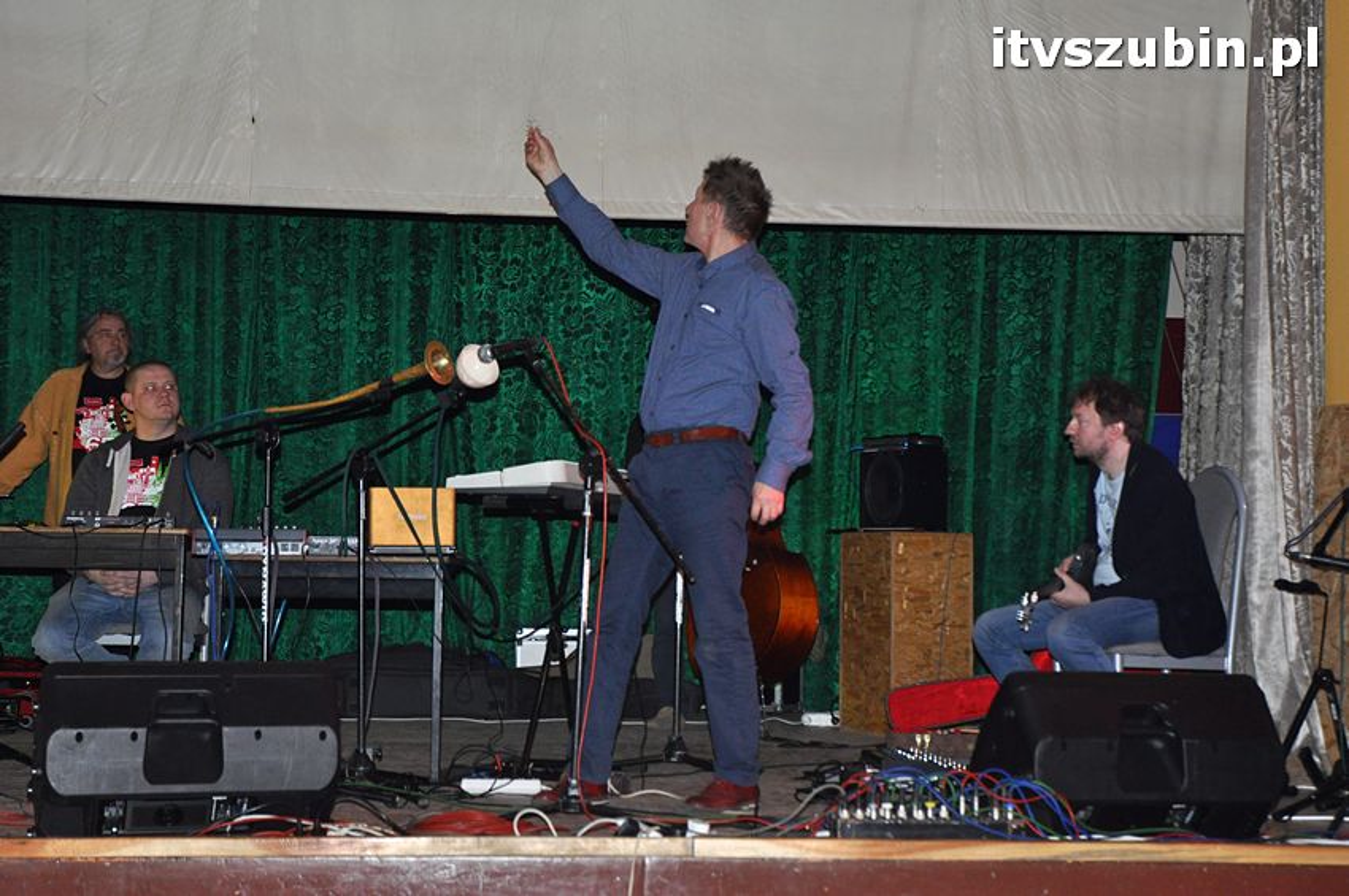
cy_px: 448
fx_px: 2134
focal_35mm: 57
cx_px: 674
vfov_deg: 23.7
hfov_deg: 35.1
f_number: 4.2
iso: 1000
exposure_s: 1/60
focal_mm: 38
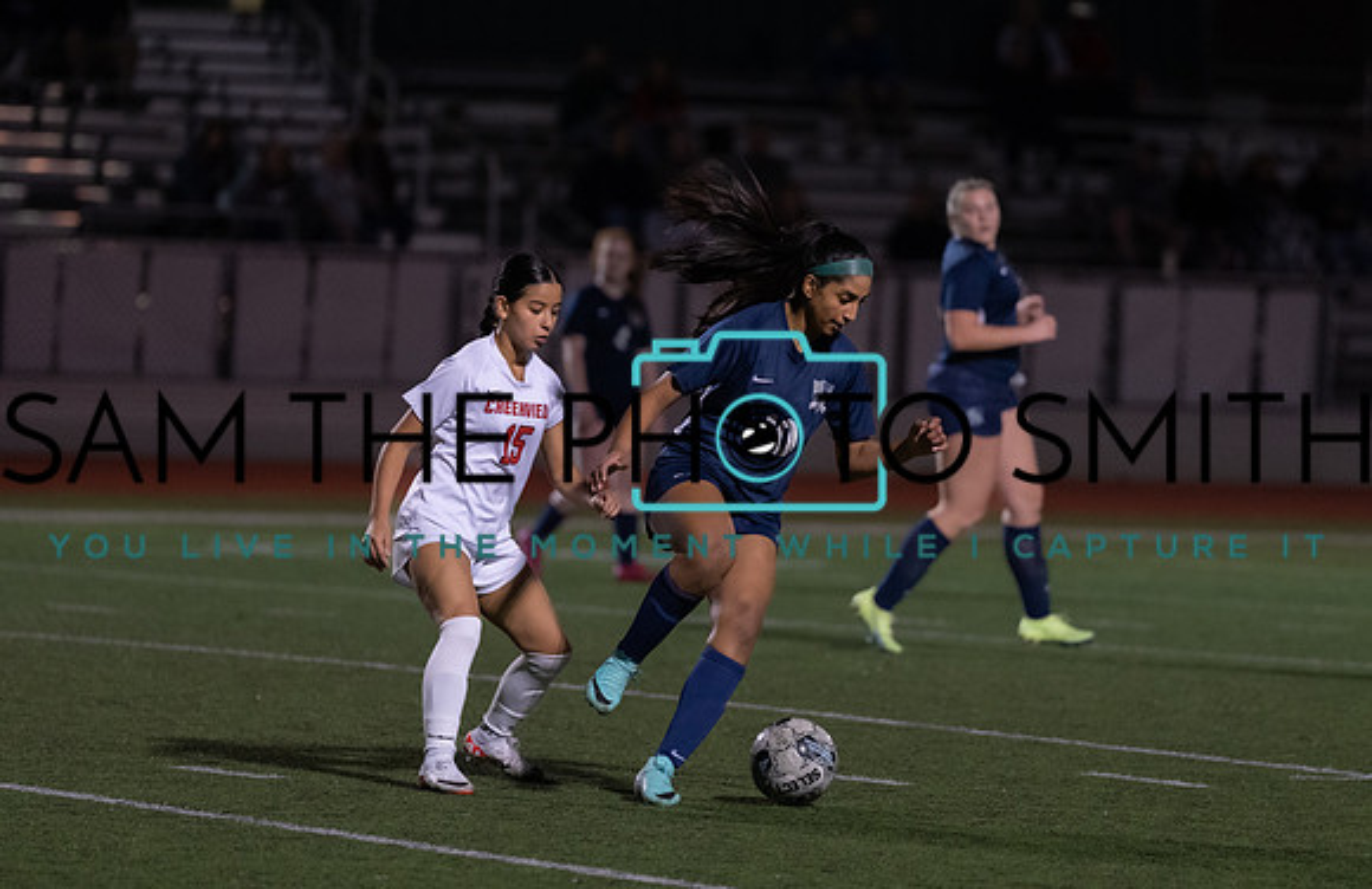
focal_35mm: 289
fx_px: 10912
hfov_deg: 7.2
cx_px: 722
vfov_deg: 4.7
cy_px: 365
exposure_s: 1/1000
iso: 4000
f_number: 2.8
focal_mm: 200
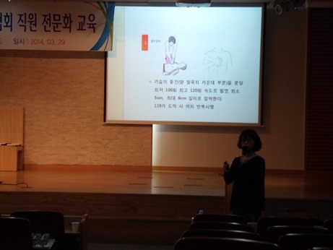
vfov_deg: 18.2
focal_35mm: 81
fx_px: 779
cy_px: 125
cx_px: 166
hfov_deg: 24.1
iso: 320
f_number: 4.7
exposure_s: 1/45
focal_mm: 14.6
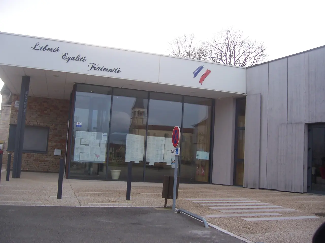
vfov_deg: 39.7
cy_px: 122
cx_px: 162
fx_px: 338
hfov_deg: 51.4
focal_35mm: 36
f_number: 3
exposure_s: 1/350
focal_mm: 6
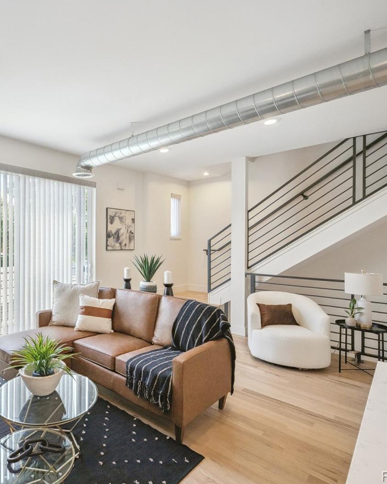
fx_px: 286
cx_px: 88
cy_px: 240
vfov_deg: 80.4
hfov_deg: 63.3
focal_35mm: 20
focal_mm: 14
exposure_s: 1/100
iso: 400
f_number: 7.1
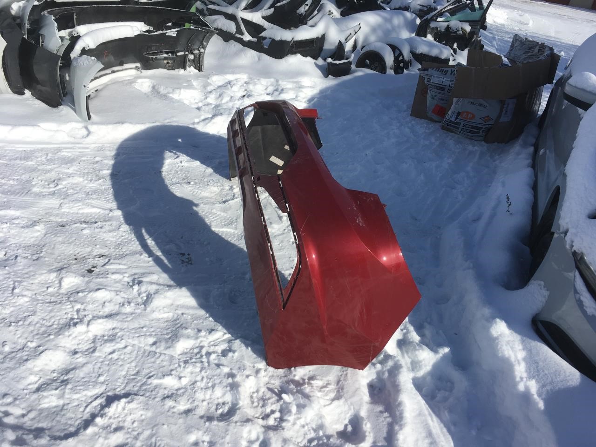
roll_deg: -9.1
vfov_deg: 48.2
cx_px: 298
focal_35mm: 29
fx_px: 499
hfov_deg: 61.7
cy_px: 224
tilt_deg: -28.1
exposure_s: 1/3344
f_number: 2.2
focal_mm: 4.15
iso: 25
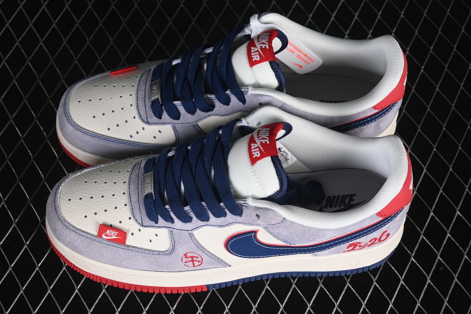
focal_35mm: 76
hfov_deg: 26.6
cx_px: 233
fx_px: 994
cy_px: 157
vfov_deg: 18.0
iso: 160
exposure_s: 1/80
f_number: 7.1
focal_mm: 50
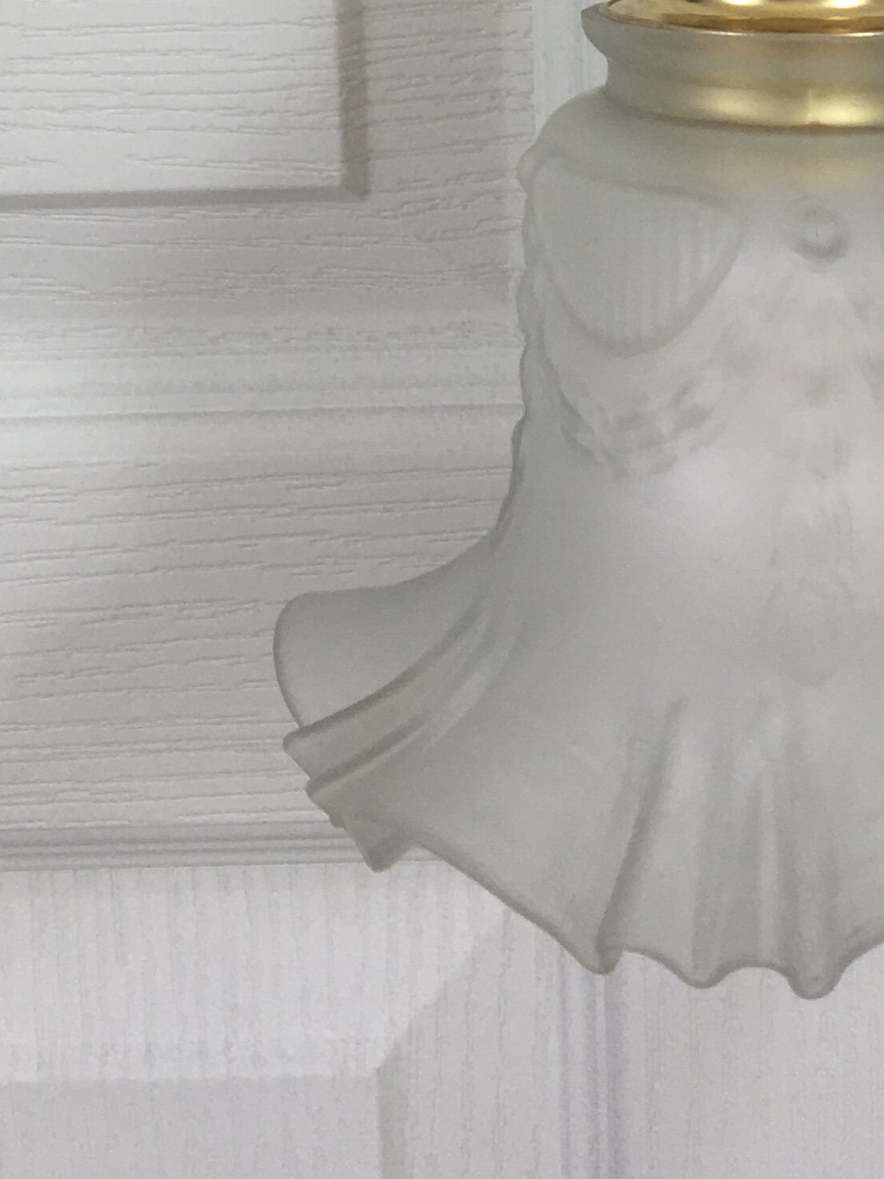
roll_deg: +1.0
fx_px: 2690
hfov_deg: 18.6
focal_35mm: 79
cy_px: -317
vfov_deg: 22.4
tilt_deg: -9.6
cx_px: 569
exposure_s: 1/50
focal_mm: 4.15
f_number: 2.2
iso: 32
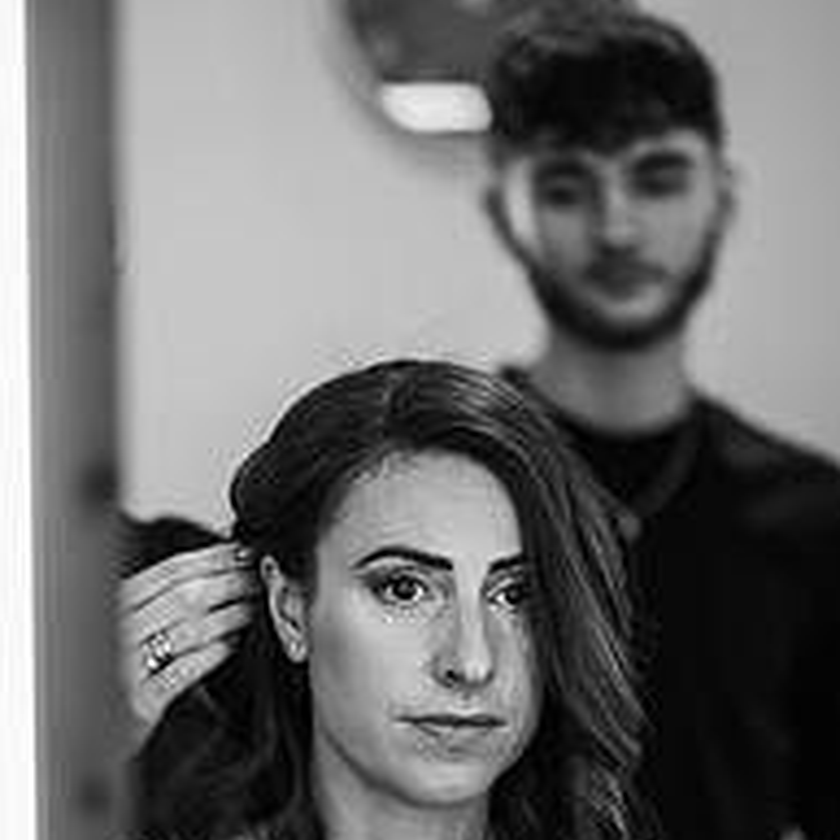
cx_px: 302
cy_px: 766
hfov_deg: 10.4
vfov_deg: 10.3
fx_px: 4612
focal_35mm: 168
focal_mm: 85
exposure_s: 1/200
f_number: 1.8
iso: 200
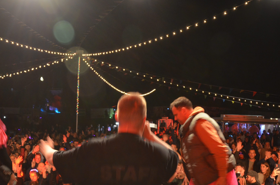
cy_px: 141
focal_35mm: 53
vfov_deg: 25.1
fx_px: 411
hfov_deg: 37.4
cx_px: 111
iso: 800
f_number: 3.5
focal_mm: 20
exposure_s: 1/30
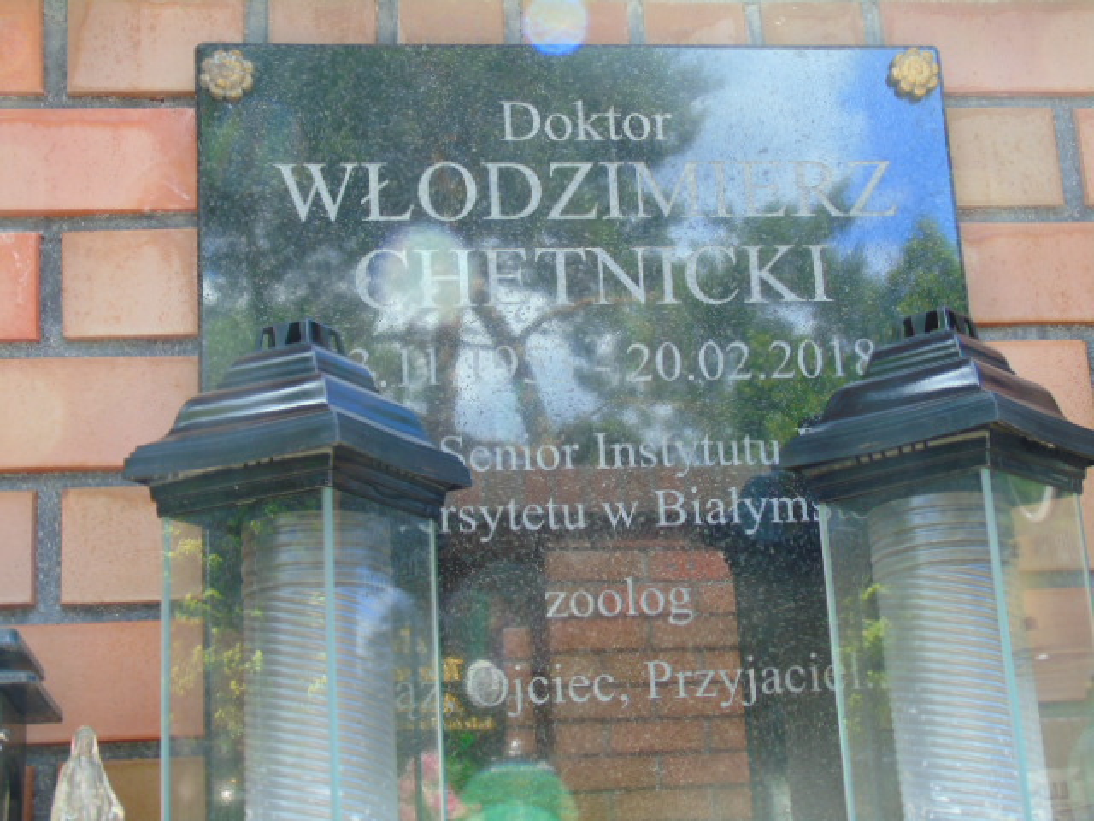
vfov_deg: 23.7
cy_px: 410
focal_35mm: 62
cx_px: 547
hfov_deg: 31.2
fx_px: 1959
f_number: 4.5
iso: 80
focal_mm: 11
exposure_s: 1/50
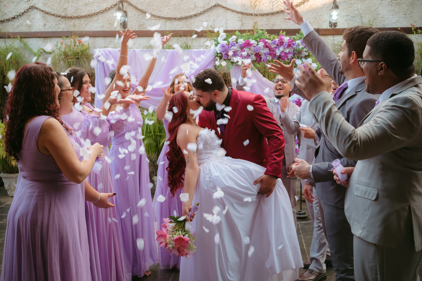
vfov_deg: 32.6
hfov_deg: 47.4
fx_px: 481
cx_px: 211
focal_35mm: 41
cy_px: 140
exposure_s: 1/80
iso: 400
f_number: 6.4
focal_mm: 27
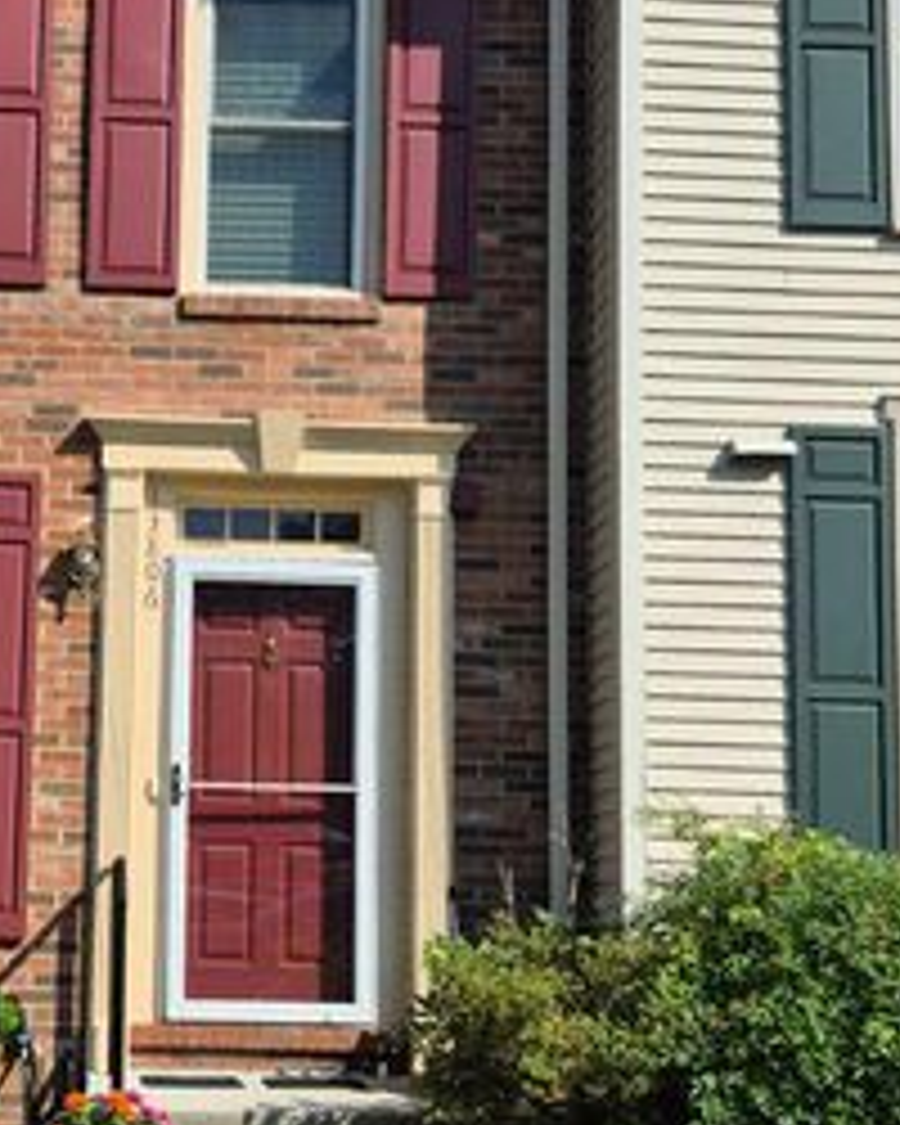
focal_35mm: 60
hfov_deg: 24.7
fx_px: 1998
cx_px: 108
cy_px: 659
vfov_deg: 31.4
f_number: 1.8
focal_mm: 5.4
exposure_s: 1/2464
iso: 25
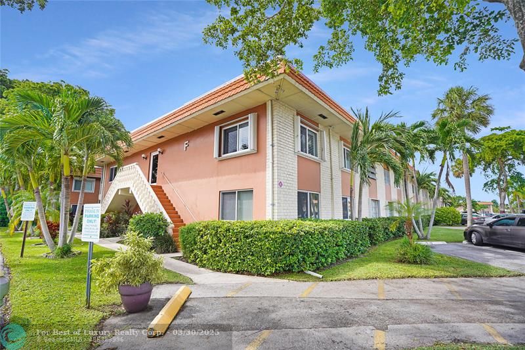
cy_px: 175
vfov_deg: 73.7
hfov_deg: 96.7
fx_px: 233
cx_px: 262
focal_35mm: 16
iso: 100
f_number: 4.5
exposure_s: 1/320
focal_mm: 16
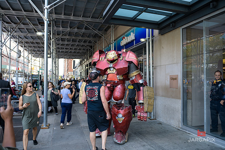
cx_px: 112
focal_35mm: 27
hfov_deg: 67.4
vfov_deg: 48.0
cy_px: 75
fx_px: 169
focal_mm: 27
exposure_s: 1/250
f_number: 3.2
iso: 200
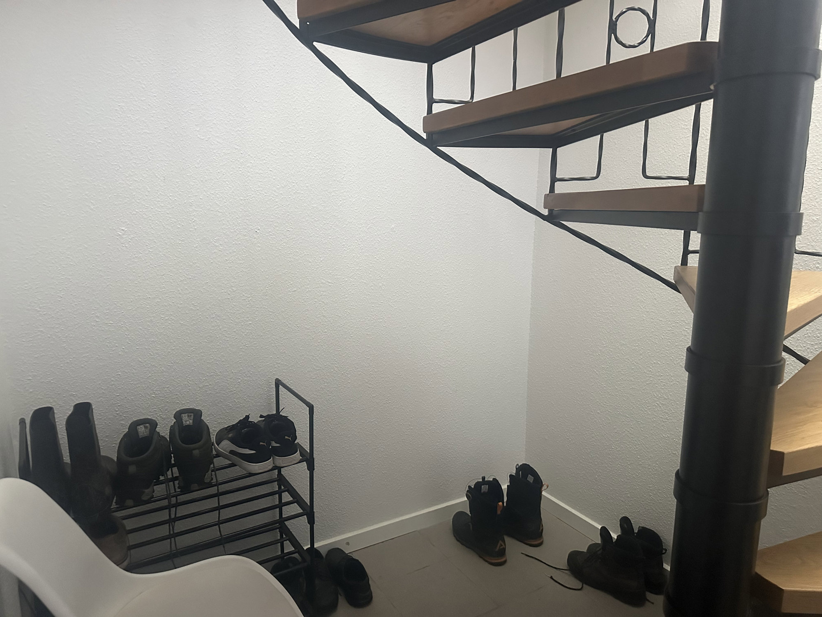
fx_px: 570
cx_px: 411
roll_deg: +0.1
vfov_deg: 56.8
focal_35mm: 24
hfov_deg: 71.6
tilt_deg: -11.6
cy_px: 308
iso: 800
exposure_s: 1/60
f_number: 1.78
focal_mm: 6.86
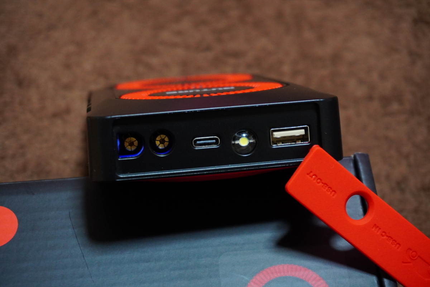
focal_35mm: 75
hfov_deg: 27.0
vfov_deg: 18.2
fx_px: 896
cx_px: 215
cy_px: 144
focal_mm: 50
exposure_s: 1/40
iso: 2000
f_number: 5.6
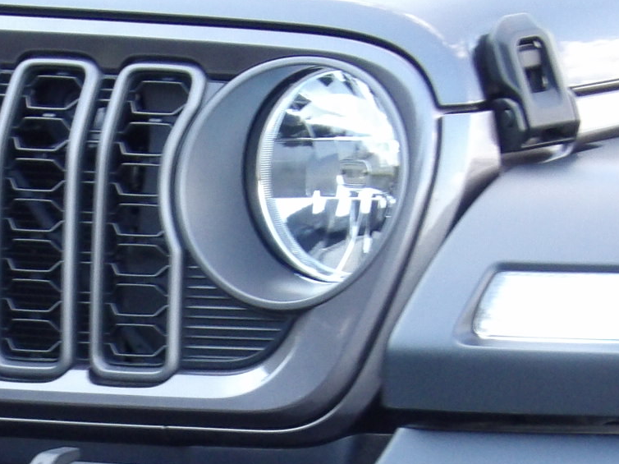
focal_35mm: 581
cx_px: -15
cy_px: 531
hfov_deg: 3.4
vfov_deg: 2.6
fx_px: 10386
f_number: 4.4
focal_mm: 30.2
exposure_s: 1/50
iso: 249
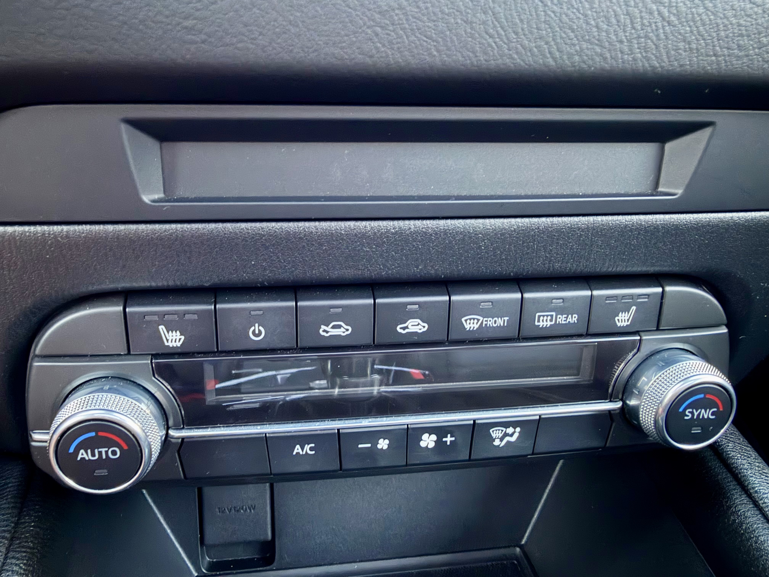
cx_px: 384
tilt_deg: -26.4
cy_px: 288
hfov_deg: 71.6
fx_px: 533
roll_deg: -0.8
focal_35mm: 24
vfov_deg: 56.8
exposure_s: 1/8
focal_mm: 2.22
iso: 400
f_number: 2.2
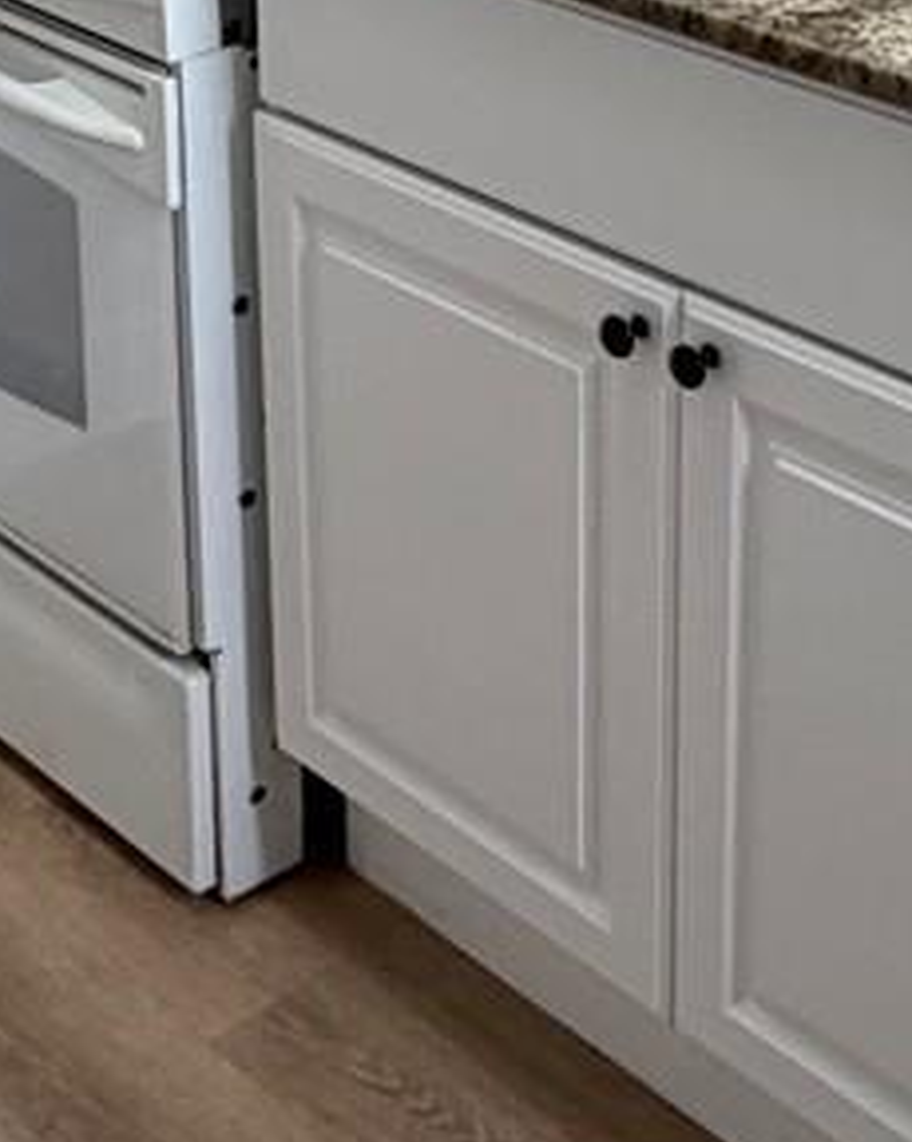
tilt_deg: -15.4
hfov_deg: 20.1
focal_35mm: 76
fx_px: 2567
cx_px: 420
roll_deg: +0.9
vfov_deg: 23.4
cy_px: -139
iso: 100
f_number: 2.2
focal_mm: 2.22
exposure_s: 1/120
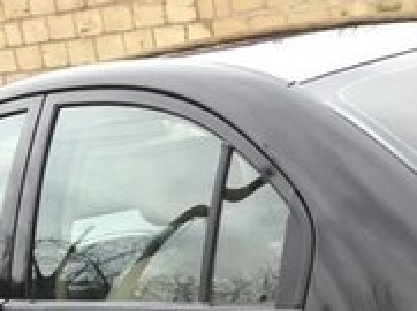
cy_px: 515
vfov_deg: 12.9
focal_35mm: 106
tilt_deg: -20.2
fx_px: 1274
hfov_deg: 18.0
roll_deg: +9.0
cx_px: 442
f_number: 2.2
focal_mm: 4.15
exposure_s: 1/108
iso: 25
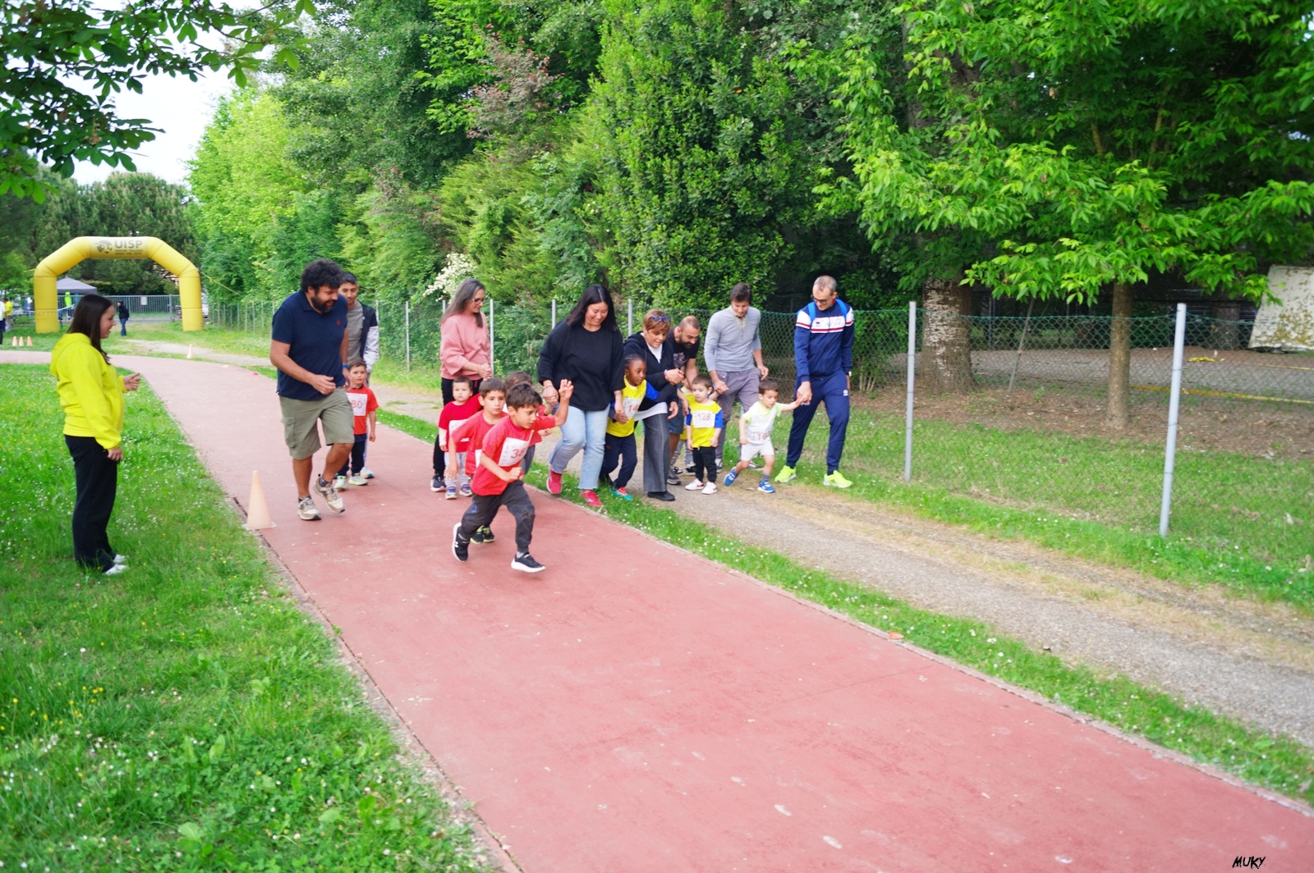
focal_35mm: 27
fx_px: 985
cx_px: 657
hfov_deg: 67.4
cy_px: 436
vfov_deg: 47.9
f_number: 3.5
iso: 1000
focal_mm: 18
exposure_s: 1/320
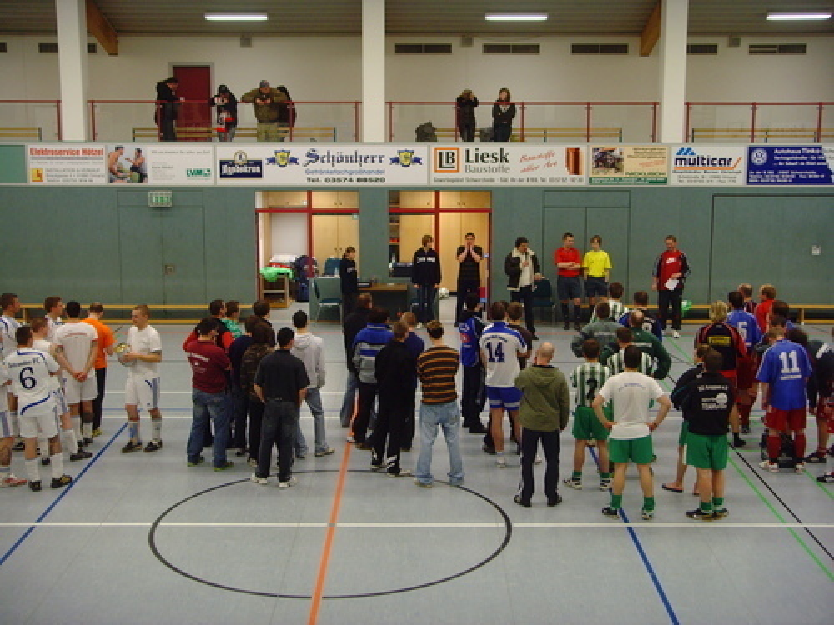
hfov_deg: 38.2
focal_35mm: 50
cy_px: 312
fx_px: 1205
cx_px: 417
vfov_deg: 29.1
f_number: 3.8
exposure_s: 1/15
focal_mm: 8.8
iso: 200
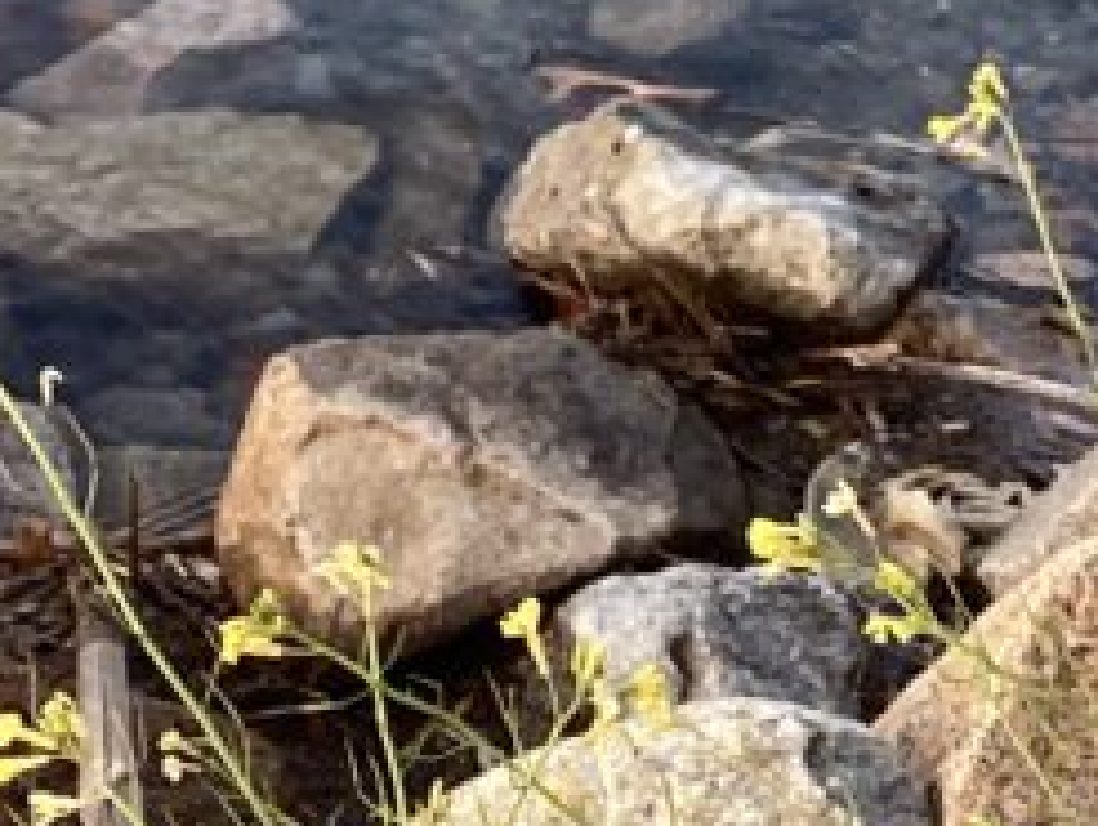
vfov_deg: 10.9
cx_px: 678
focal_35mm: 129
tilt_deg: -20.5
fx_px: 4096
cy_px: -554
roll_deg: -4.2
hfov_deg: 15.3
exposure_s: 1/60
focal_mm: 3.3
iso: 50
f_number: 2.4
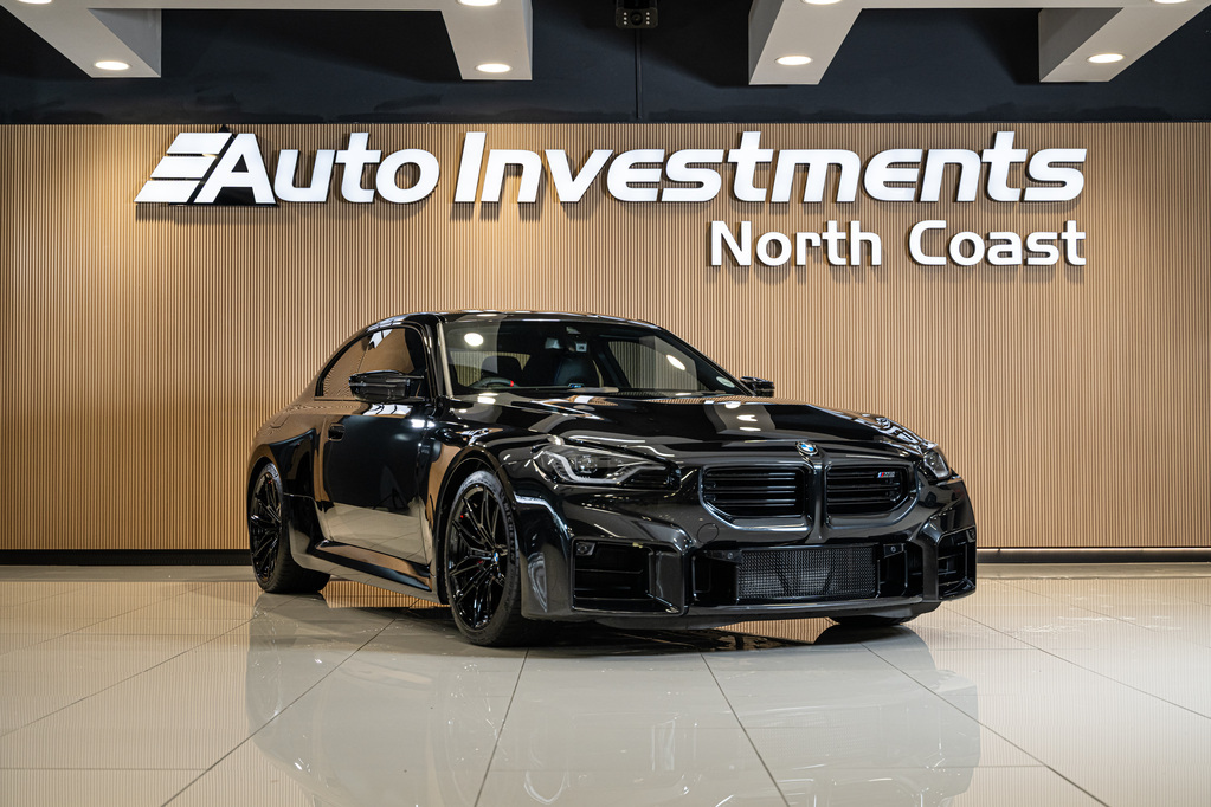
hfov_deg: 39.6
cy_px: 404
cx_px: 606
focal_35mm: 50
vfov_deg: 27.0
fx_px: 1682
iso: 640
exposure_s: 1/160
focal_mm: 50
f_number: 4
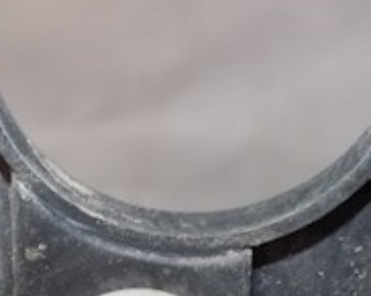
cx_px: 236
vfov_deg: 10.5
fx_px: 1546
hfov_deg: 13.7
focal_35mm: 141
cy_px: -167
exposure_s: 1/30
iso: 200
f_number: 3.6
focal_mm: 7.3
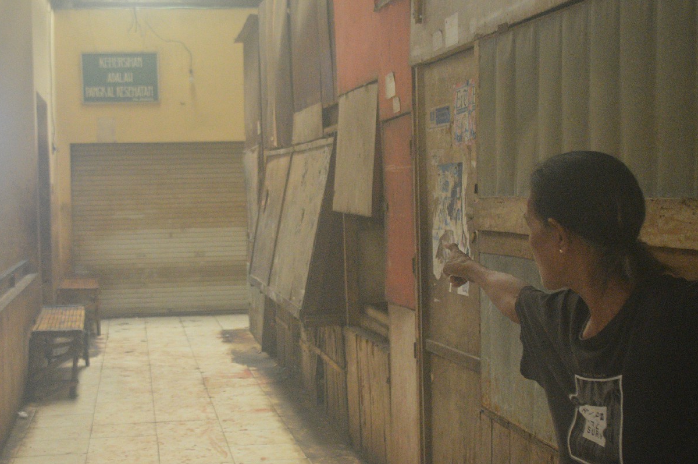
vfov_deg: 24.1
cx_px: 297
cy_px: 224
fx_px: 1084
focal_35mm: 56
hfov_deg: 35.6
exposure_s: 1/320
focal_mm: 32
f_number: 4.8
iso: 3200
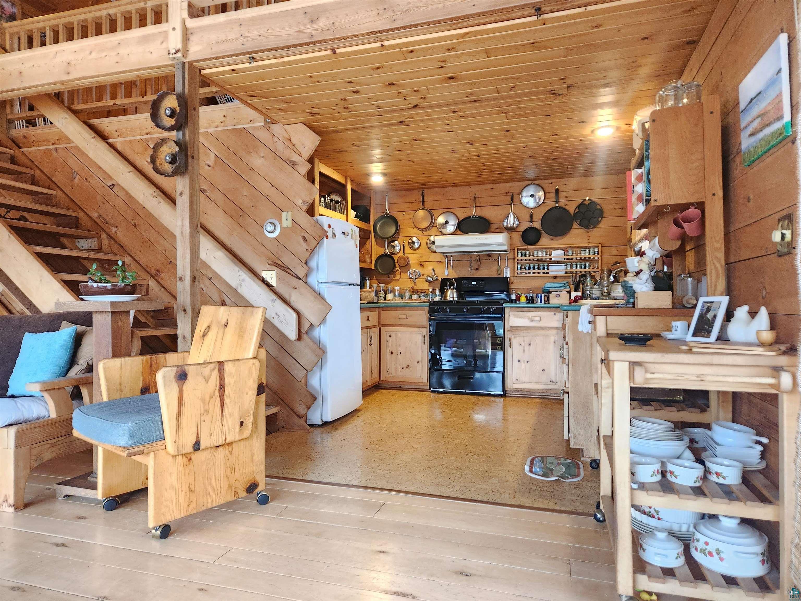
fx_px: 532
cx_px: 400
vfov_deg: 58.9
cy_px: 300
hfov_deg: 73.9
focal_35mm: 23
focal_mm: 5.4
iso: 640
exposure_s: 1/120
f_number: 1.8
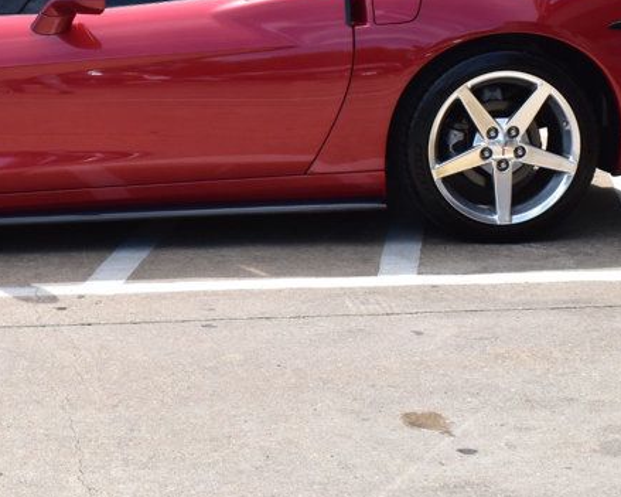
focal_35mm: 82
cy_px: 105
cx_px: 105
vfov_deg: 18.5
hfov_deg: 22.9
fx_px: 1508
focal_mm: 25
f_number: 10
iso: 400
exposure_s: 1/320
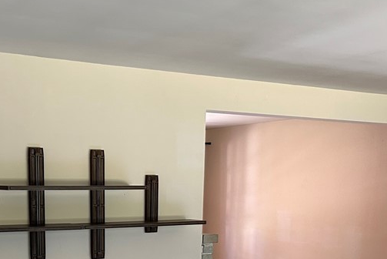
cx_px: 116
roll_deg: +0.3
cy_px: 266
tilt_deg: -8.7
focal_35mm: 55
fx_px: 592
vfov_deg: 23.5
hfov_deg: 35.7
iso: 160
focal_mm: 5.7
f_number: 1.5
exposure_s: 1/60
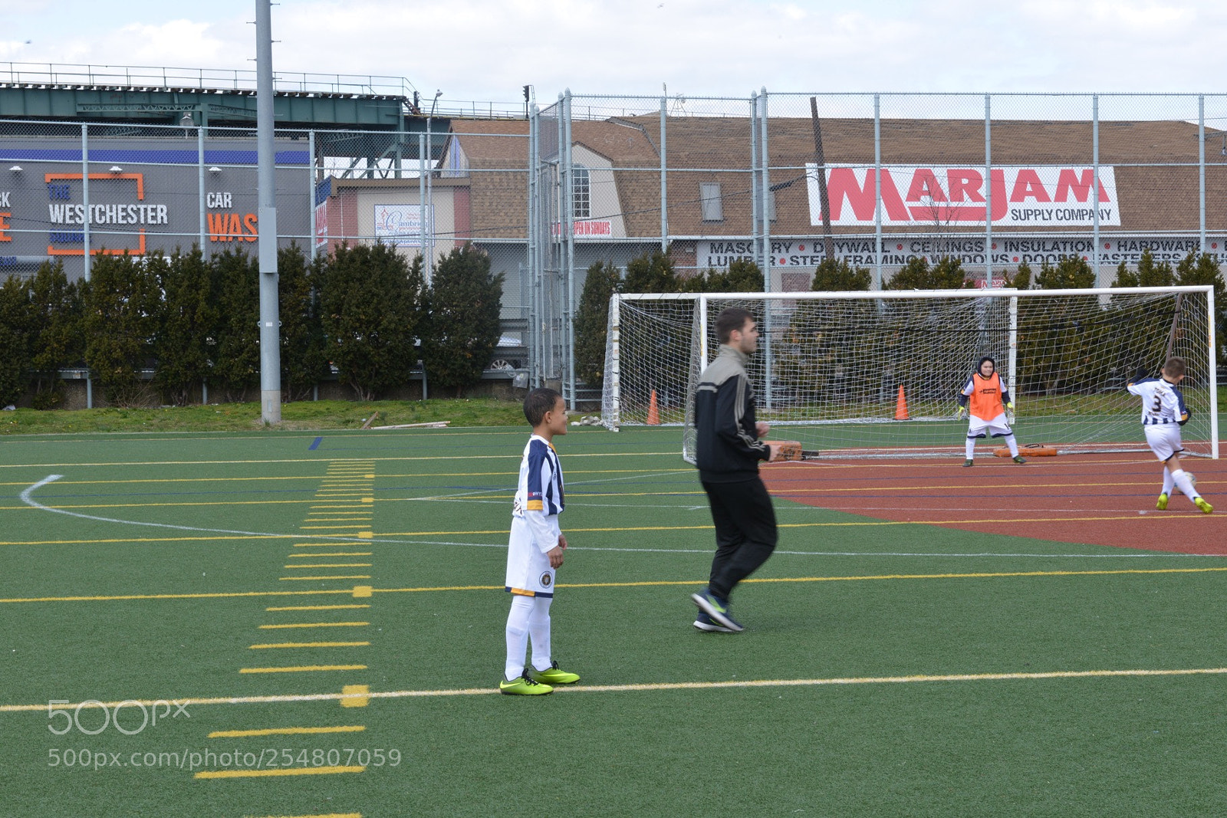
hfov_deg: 28.8
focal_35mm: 70
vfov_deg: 19.5
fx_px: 2386
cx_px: 614
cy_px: 409
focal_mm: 70
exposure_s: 1/60
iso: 400
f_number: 22
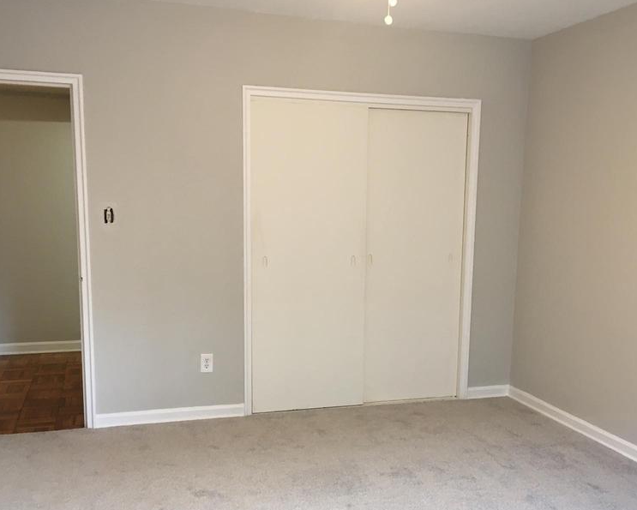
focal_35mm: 39
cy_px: 324
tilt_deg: -11.0
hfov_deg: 46.7
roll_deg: -0.4
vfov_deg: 38.0
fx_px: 736
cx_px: 353
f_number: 2.2
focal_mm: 4.15
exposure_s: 1/30
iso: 50
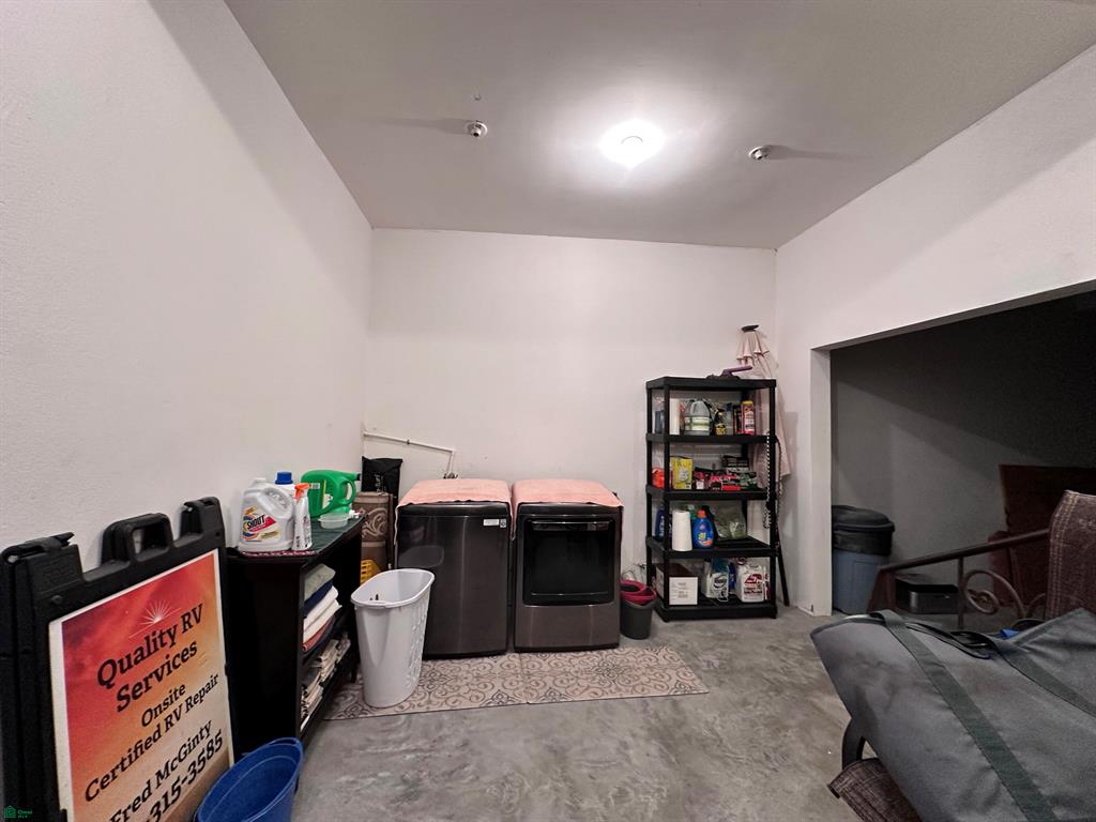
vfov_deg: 85.7
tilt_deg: +2.8
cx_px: 548
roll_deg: -0.8
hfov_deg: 102.1
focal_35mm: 14
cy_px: 411
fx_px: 443
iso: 200
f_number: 2.2
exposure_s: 1/60
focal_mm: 2.22
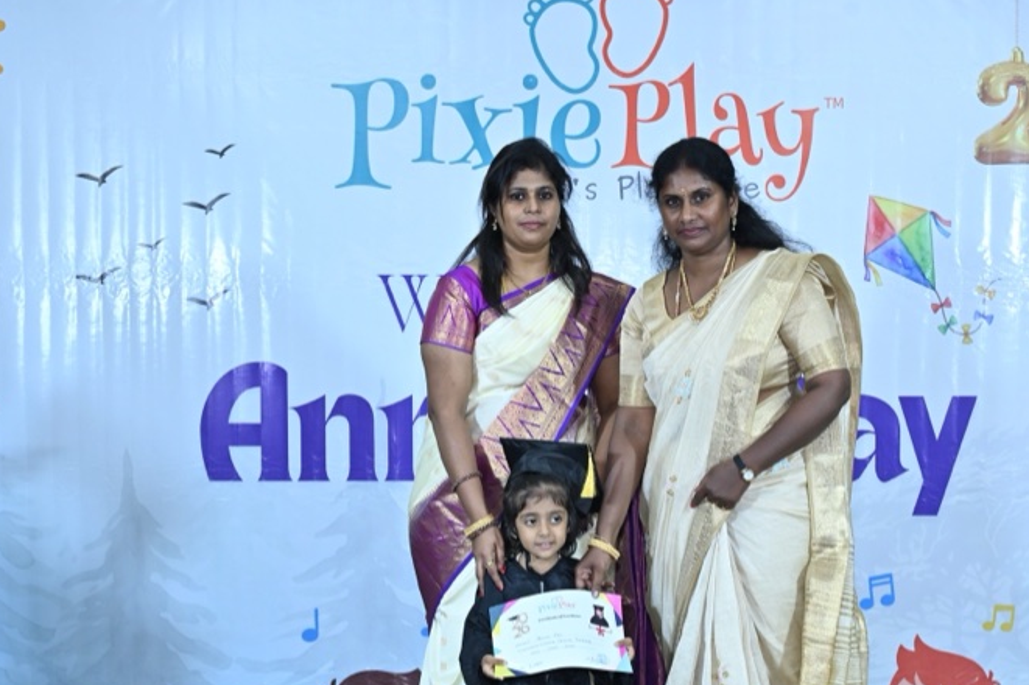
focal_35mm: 56
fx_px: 1600
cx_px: 646
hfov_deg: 35.5
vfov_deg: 23.9
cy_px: 503
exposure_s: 1/160
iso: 1600
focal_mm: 37
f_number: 7.1
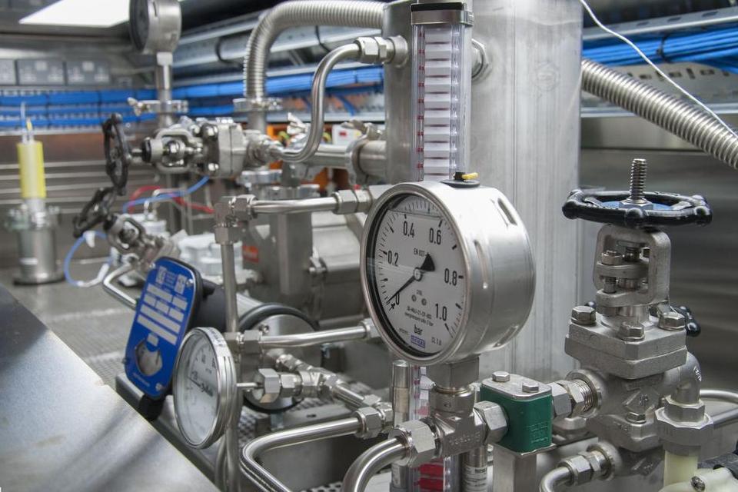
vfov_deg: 31.9
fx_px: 861
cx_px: 369
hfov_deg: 46.4
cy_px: 246
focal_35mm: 42
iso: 1250
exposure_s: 1/60
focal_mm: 28
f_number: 7.1
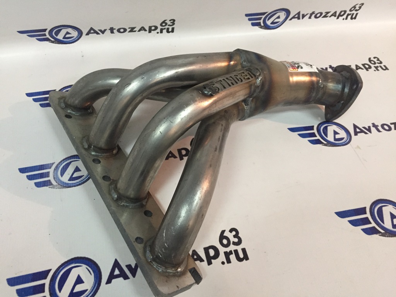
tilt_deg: -51.4
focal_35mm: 29
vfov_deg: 48.2
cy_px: 148
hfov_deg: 61.7
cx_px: 198
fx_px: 332
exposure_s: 1/25
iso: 250
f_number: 2.2
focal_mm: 4.15
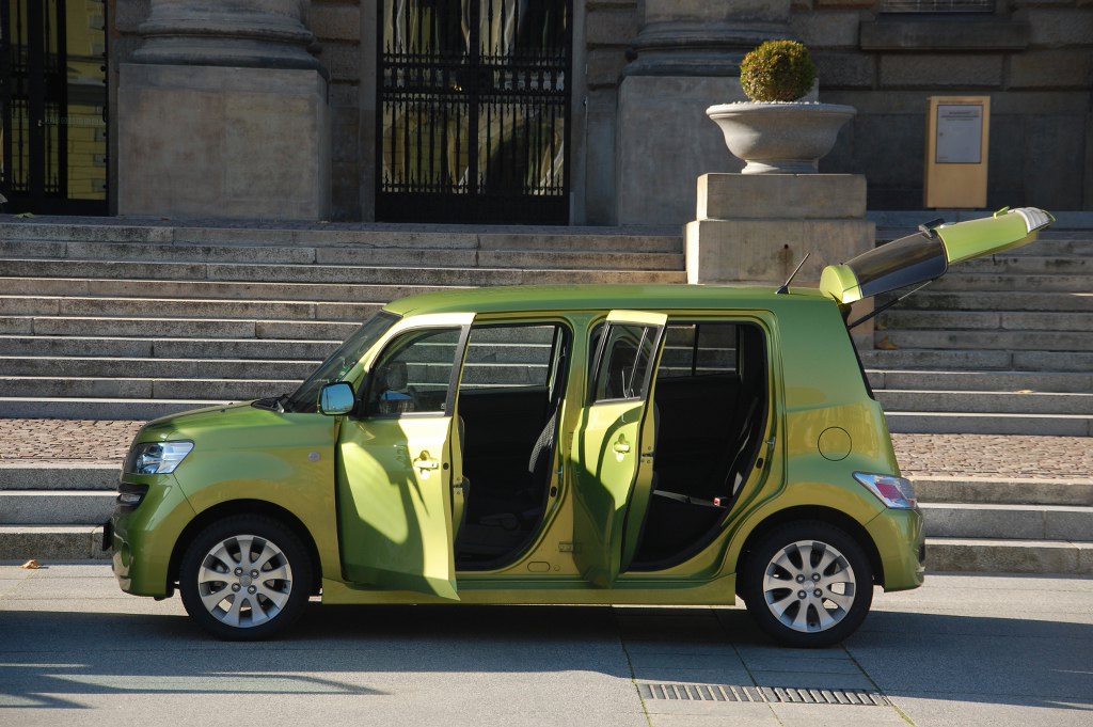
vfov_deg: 10.1
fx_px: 4095
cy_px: 364
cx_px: 546
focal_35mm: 135
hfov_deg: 15.2
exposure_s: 1/500
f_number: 5.6
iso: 280
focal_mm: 90
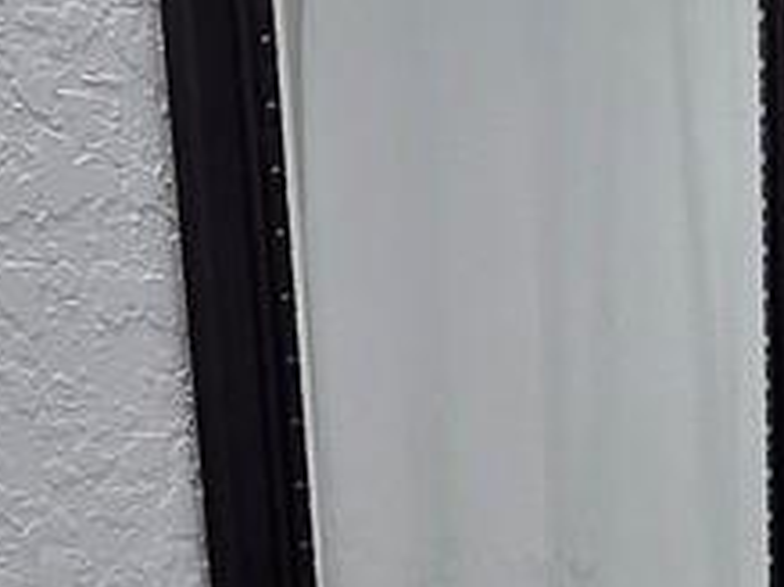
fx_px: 2150
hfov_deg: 19.7
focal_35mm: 95
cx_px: 888
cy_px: 938
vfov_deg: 14.3
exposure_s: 1/60
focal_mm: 1.7
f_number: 2.2
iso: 80
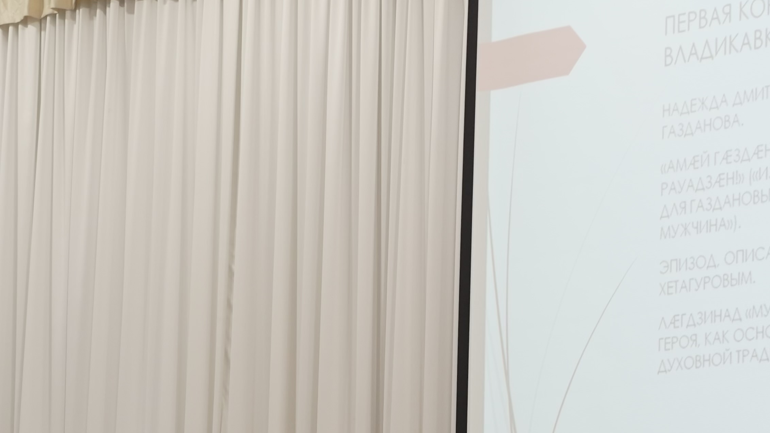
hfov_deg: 16.6
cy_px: 620
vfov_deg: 9.2
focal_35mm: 129
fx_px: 2634
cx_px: 533
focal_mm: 50
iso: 640
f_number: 2.2
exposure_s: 1/250
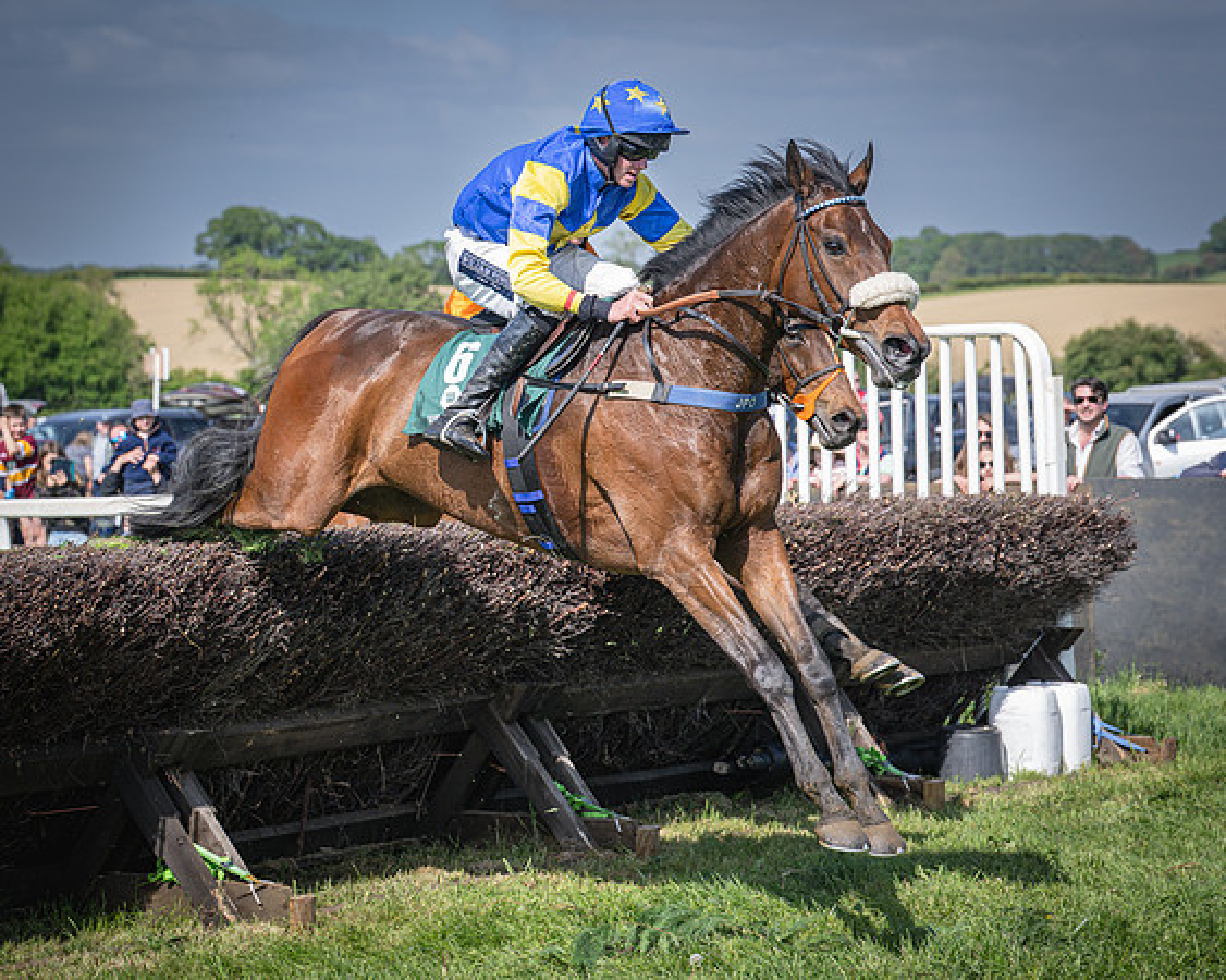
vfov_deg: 16.0
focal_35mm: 96
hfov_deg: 20.0
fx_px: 3482
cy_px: 479
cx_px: 631
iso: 200
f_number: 4
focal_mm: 70
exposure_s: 1/1600
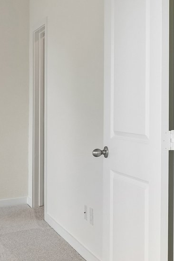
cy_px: 103
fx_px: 406
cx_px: 369
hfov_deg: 16.6
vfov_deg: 35.5
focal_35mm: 56
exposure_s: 1/80
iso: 800
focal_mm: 15
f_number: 8
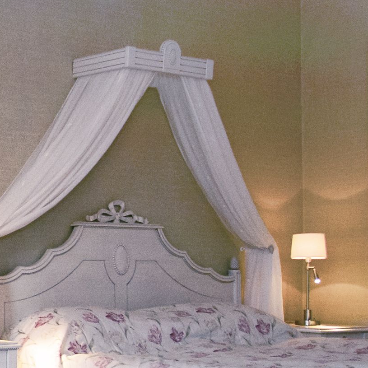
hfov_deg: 21.3
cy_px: 253
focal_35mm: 67
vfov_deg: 25.6
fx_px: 806
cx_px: -199
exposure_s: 1/50
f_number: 3.5
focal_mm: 10
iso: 200
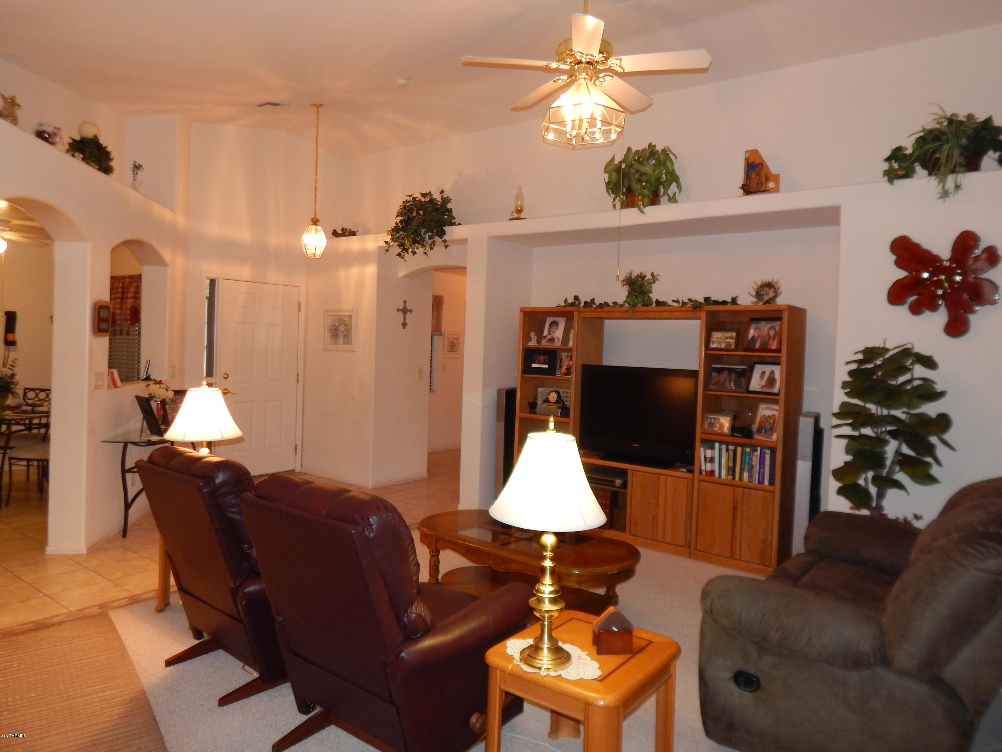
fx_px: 695
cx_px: 516
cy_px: 368
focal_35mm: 24
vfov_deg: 56.8
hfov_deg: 71.6
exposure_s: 1/30
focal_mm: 4
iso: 200
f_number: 3
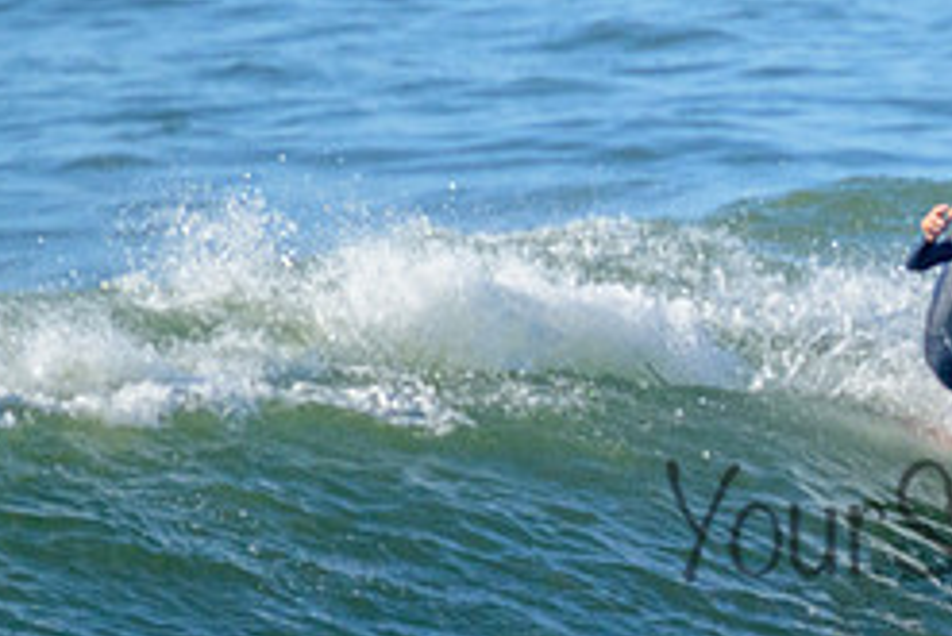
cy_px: 413
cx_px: 1329
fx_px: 61596
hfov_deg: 0.9
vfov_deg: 0.6
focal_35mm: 2328
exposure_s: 1/2000
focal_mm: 800
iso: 1600
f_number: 11
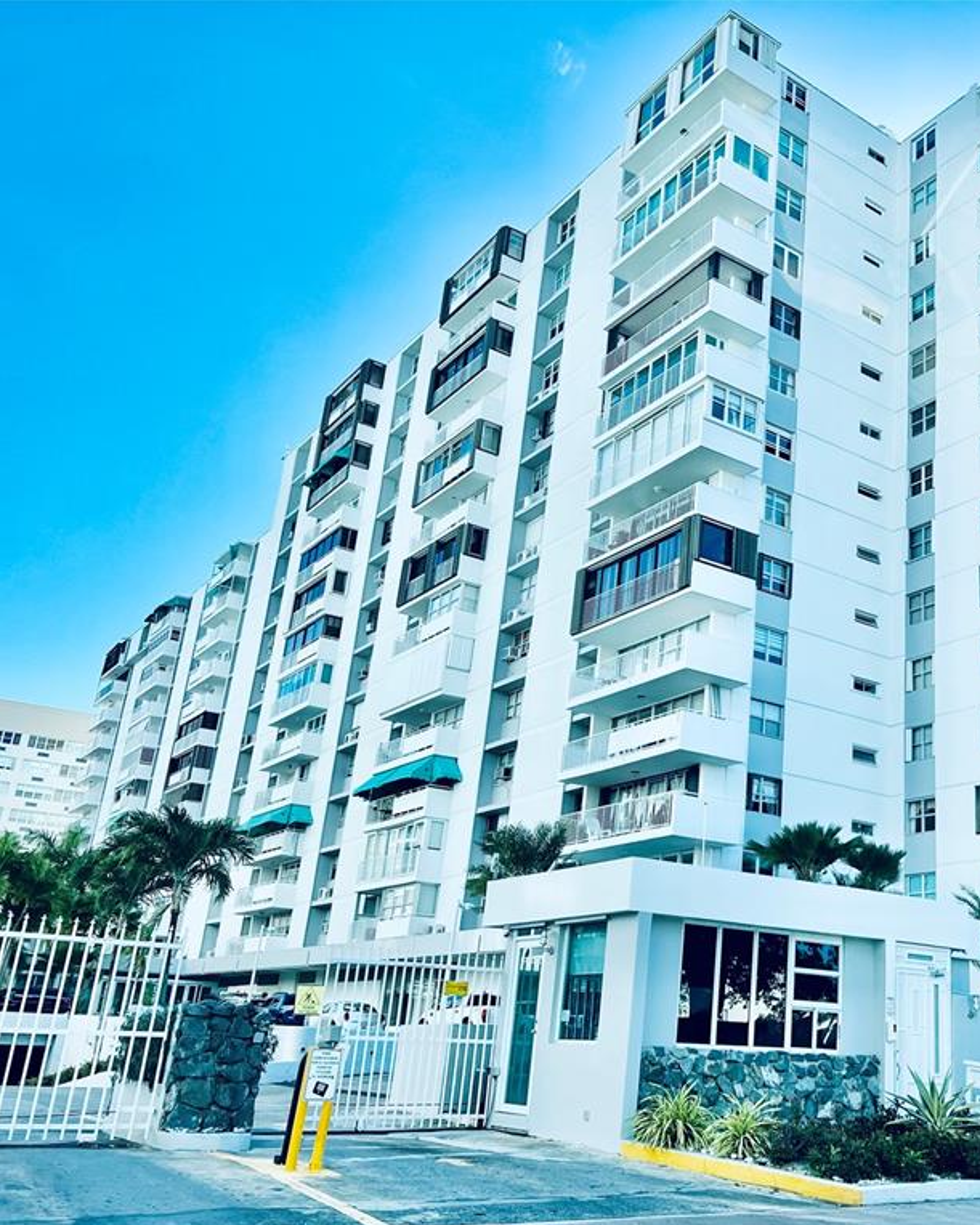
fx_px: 1233
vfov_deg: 52.8
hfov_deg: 41.7
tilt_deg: +20.8
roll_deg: -4.1
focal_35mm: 34
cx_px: 768
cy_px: 614
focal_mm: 5.7
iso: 50
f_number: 1.5
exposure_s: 1/2457
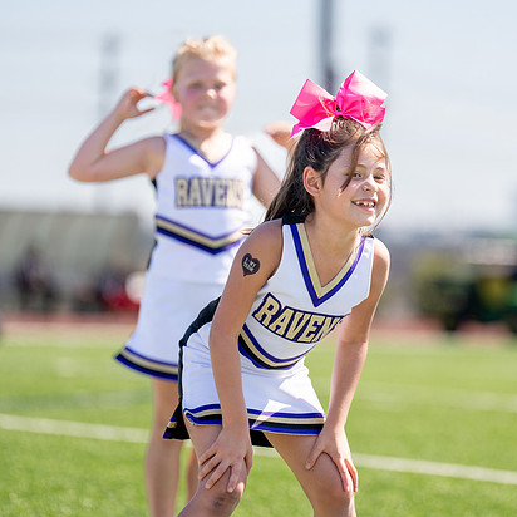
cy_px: 245
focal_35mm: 241
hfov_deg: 7.3
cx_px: 353
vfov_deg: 7.3
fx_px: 4072
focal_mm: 163
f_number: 2.8
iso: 200
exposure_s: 1/2500
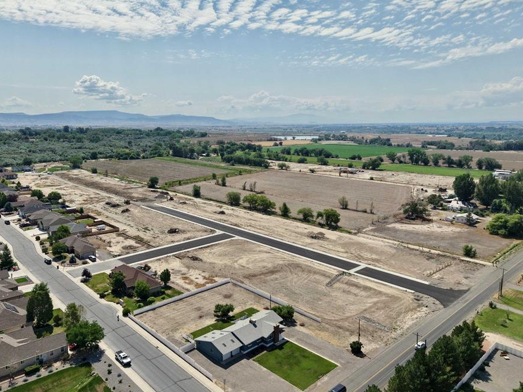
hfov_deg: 63.1
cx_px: 222
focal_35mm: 28
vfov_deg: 49.7
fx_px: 423
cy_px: 188
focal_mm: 8.67
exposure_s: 1/8000
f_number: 1.8
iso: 210
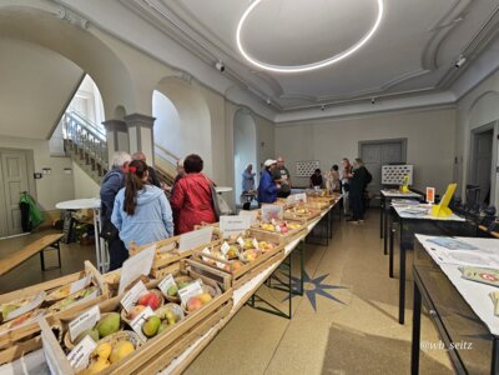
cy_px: 188
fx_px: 187
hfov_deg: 106.2
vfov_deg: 89.9
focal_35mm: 13
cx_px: 250
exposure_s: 1/50
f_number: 2.2
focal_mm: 2.2
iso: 200
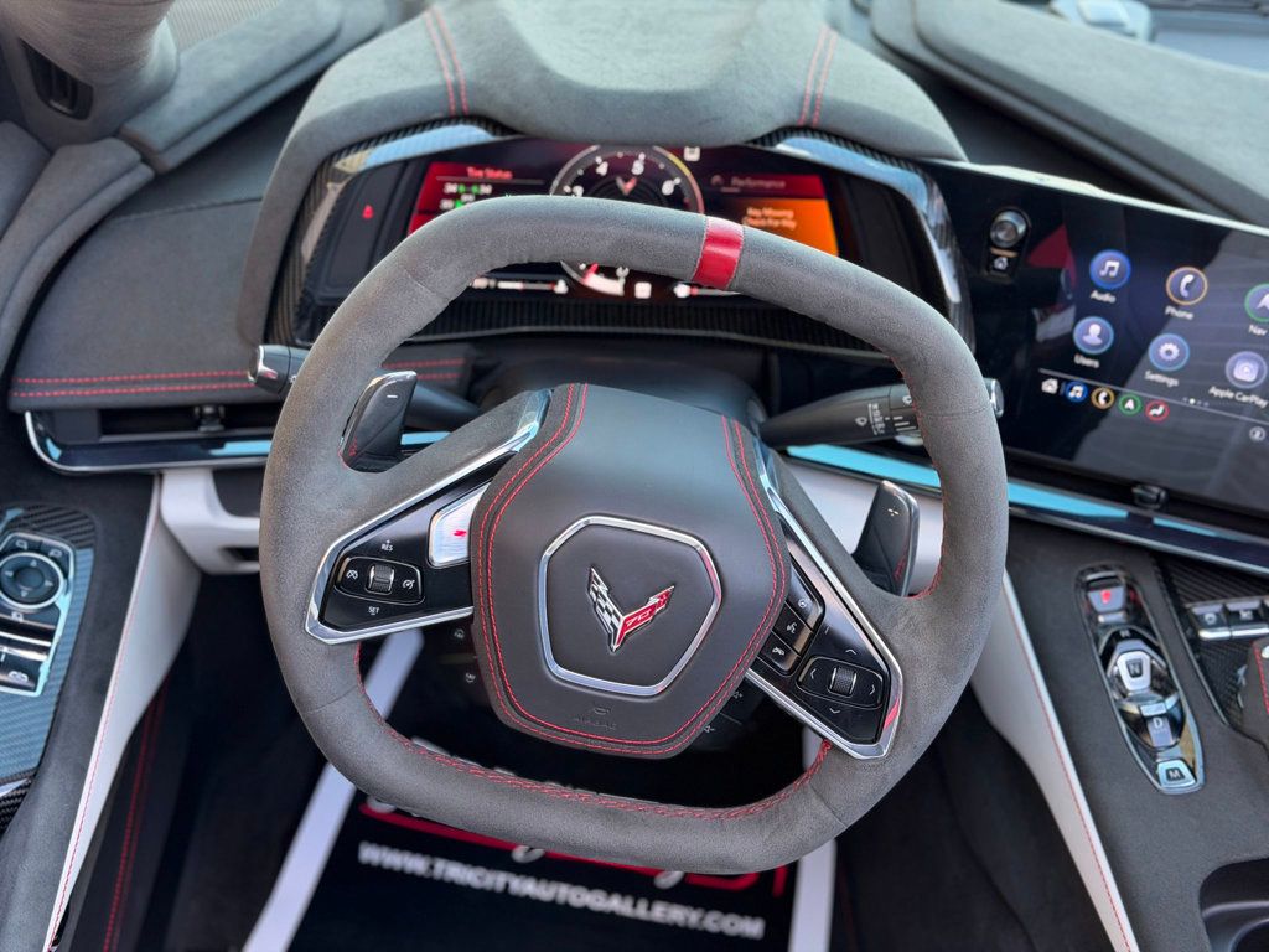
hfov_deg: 39.7
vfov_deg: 30.3
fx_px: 1760
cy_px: 476
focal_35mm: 48
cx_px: 634
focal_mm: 6.76
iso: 100
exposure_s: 1/115
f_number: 1.78
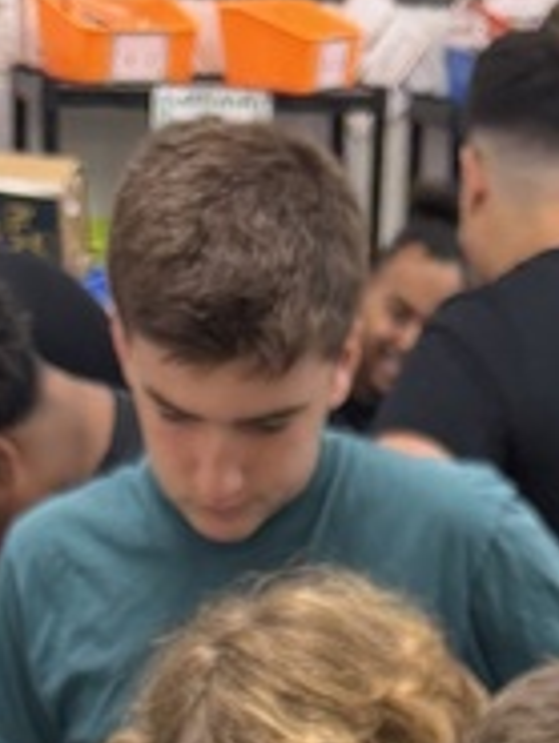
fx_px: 2860
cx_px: 370
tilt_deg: -33.1
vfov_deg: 12.5
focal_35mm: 133
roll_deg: -4.5
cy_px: 1606
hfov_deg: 11.2
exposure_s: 1/120
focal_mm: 6.76
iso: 200
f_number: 1.78
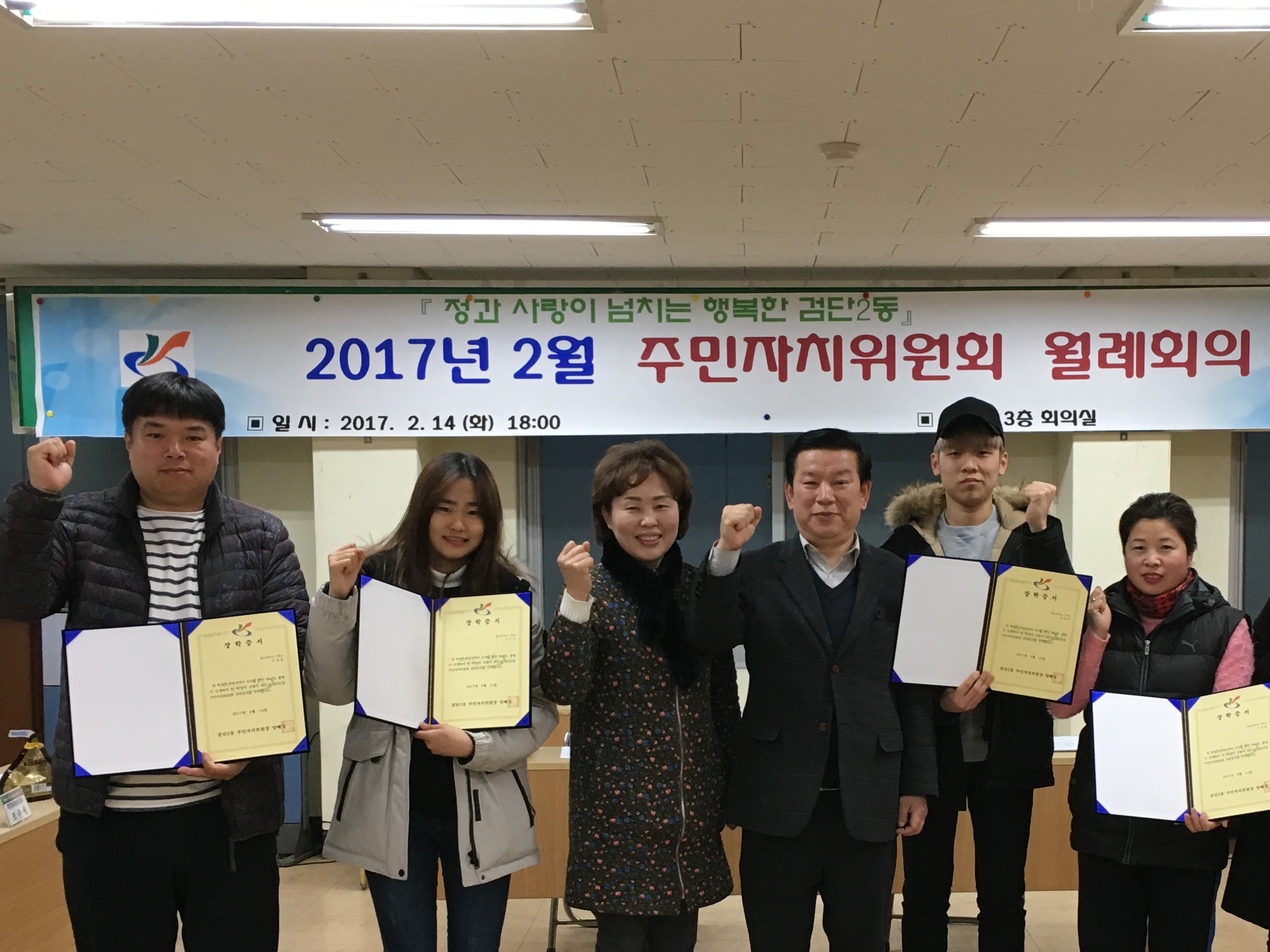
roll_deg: +0.2
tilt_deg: -3.4
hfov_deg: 40.2
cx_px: 793
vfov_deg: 30.6
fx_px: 1724
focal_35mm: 47
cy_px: 662
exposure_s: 1/30
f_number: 2.2
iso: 40
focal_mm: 4.15
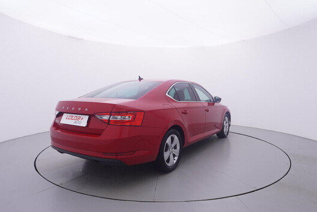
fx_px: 207
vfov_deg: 54.1
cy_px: 104
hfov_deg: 74.8
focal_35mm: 24
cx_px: 165
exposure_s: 1/80
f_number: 5
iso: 200
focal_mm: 15
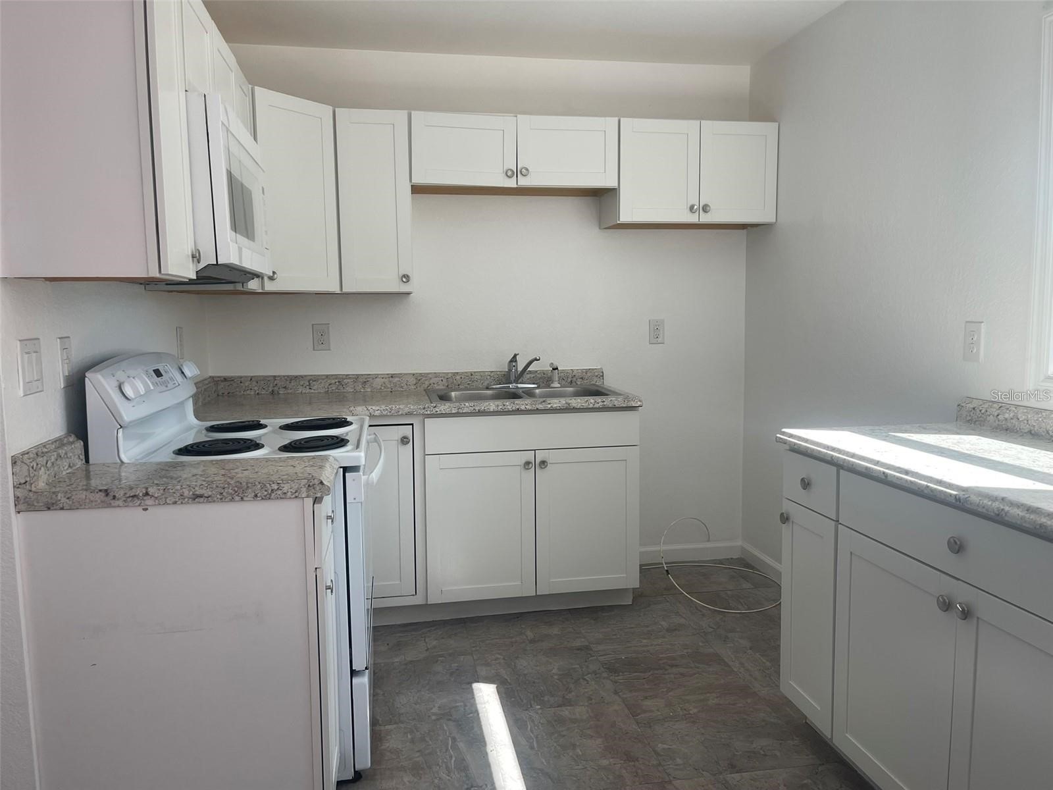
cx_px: 526
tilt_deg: -6.2
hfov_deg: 69.4
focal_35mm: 25
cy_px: 395
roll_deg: +0.1
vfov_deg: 54.9
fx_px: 760
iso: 32
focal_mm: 5.1
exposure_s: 1/128
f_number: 1.6
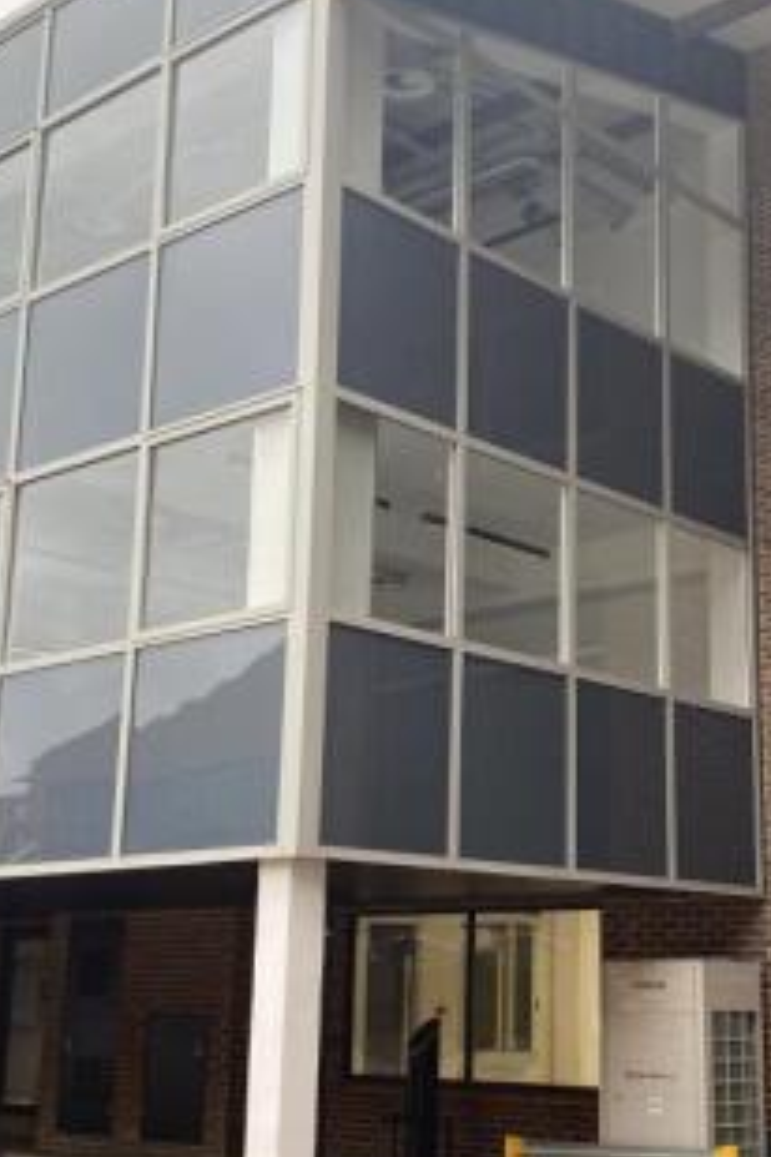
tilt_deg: +11.5
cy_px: 586
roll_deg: -0.6
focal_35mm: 51
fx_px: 1638
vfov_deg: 38.9
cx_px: 533
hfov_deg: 26.3
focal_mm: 4.25
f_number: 1.8
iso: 32
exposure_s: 1/129
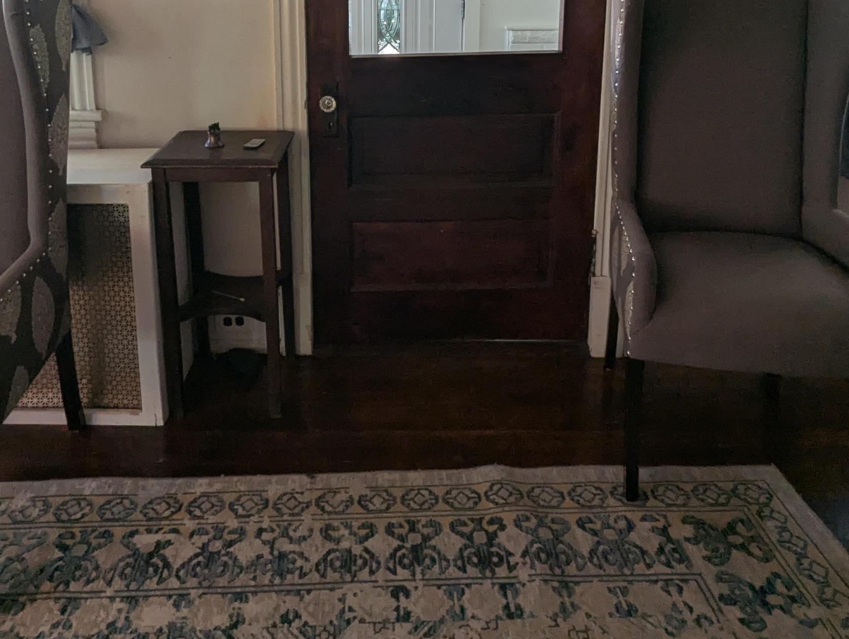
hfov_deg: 61.4
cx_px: 377
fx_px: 712
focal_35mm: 29
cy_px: 100
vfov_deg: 45.1
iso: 85
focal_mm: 2.35
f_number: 2.2
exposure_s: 1/40
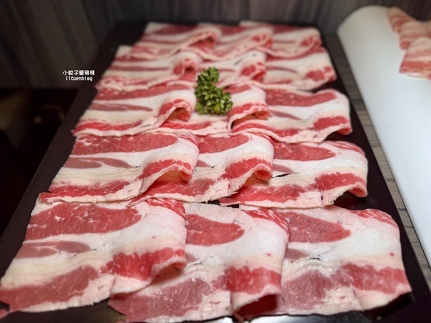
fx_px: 299
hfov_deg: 71.6
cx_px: 216
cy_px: 162
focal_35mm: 24
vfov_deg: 56.8
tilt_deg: -47.4
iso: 80
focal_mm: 6.76
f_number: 1.78
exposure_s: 1/121
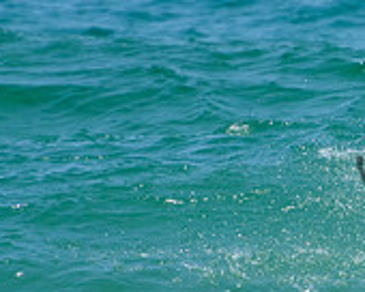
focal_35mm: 1917
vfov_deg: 0.8
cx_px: 578
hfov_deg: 1.0
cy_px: 171
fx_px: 20709
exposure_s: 1/2000
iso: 400
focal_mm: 400
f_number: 5.6
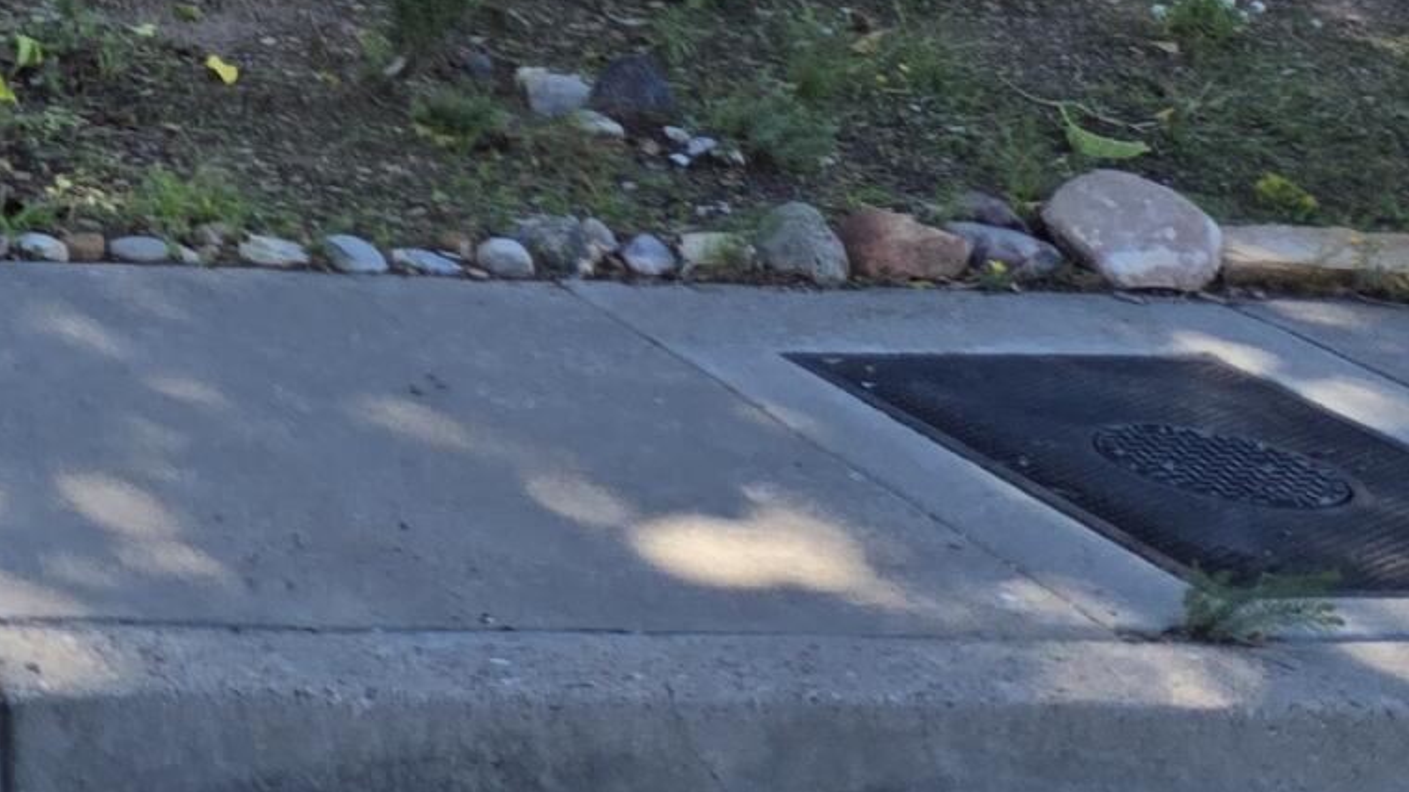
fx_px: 3699
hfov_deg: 17.2
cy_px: -1200
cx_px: -1210
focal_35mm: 99
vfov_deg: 10.3
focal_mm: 5.4
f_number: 1.8
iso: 25
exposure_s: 1/784
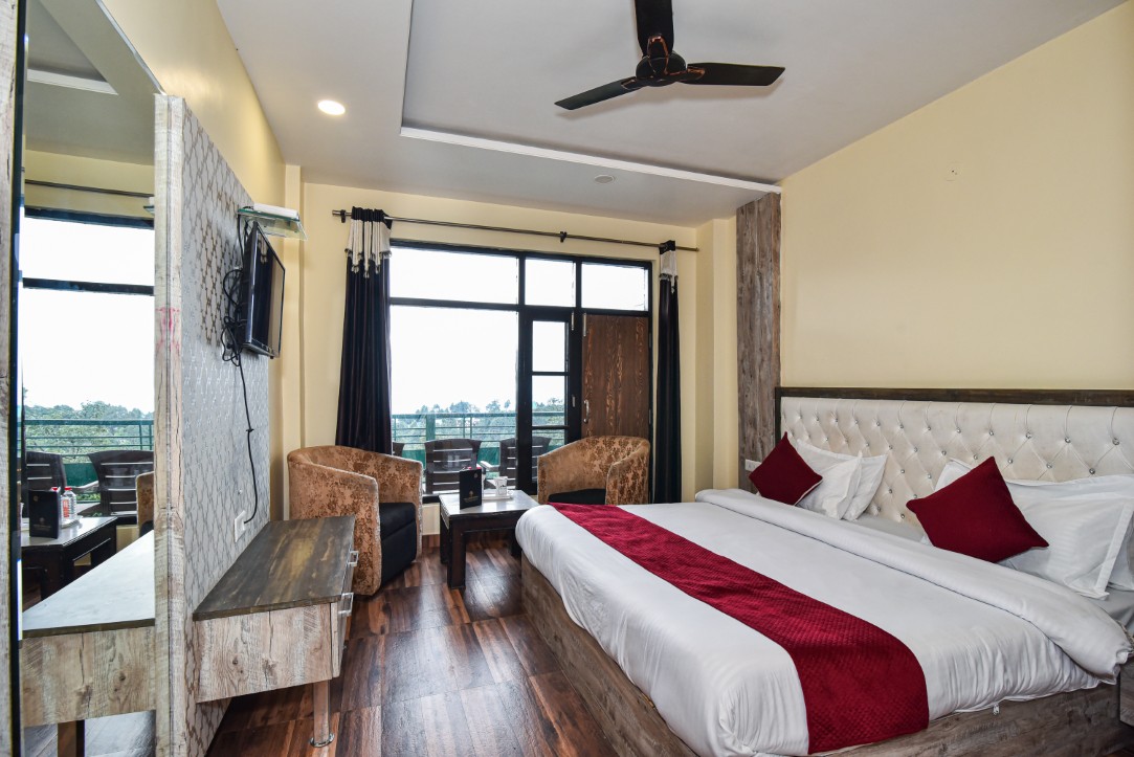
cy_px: 378
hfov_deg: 96.7
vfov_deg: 73.8
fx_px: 504
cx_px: 567
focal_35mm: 16
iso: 800
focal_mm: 16
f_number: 8
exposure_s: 1/100
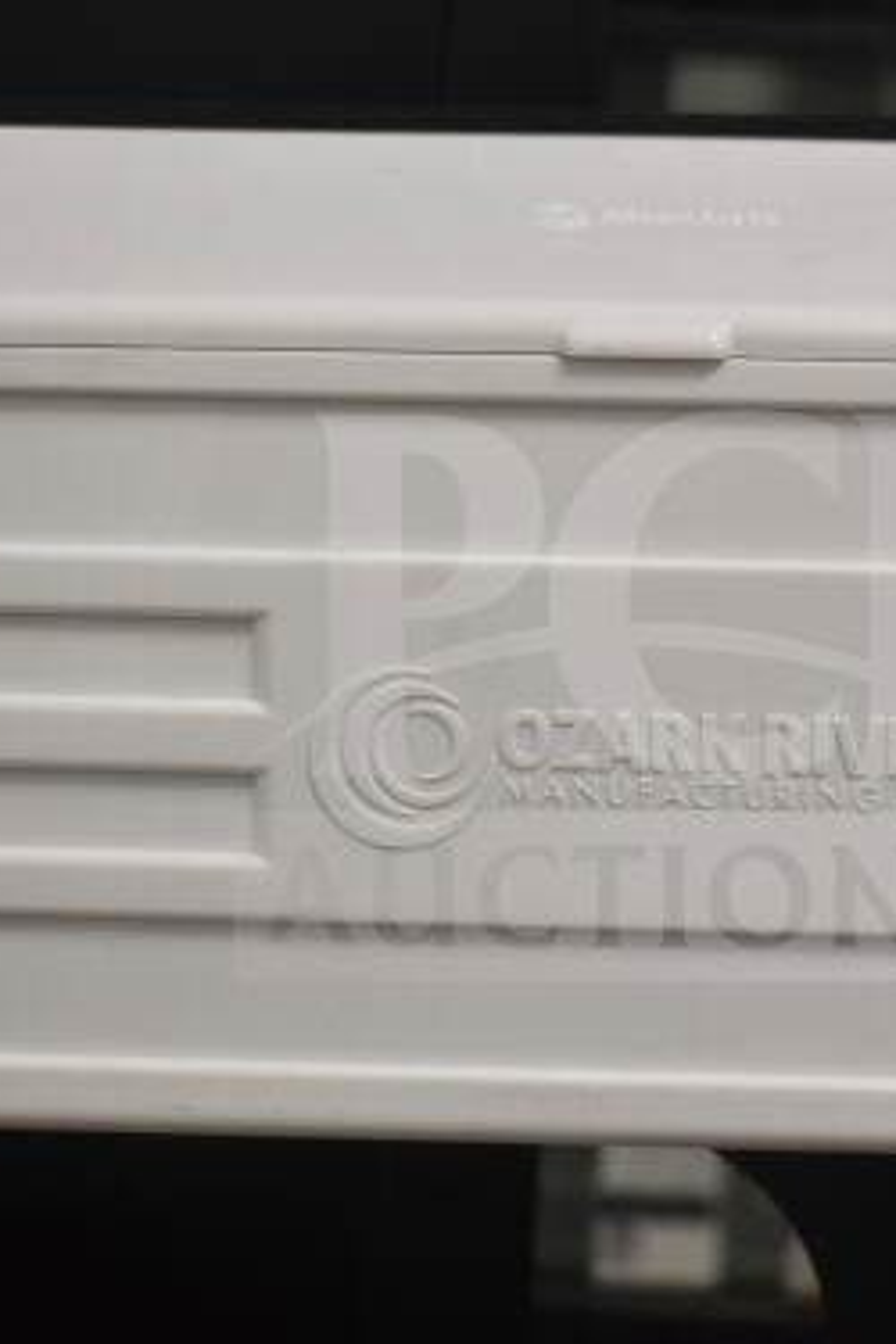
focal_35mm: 78
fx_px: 2912
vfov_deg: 26.0
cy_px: 697
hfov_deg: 17.4
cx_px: 634
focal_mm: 32
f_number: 4.5
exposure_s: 1/60
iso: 1600
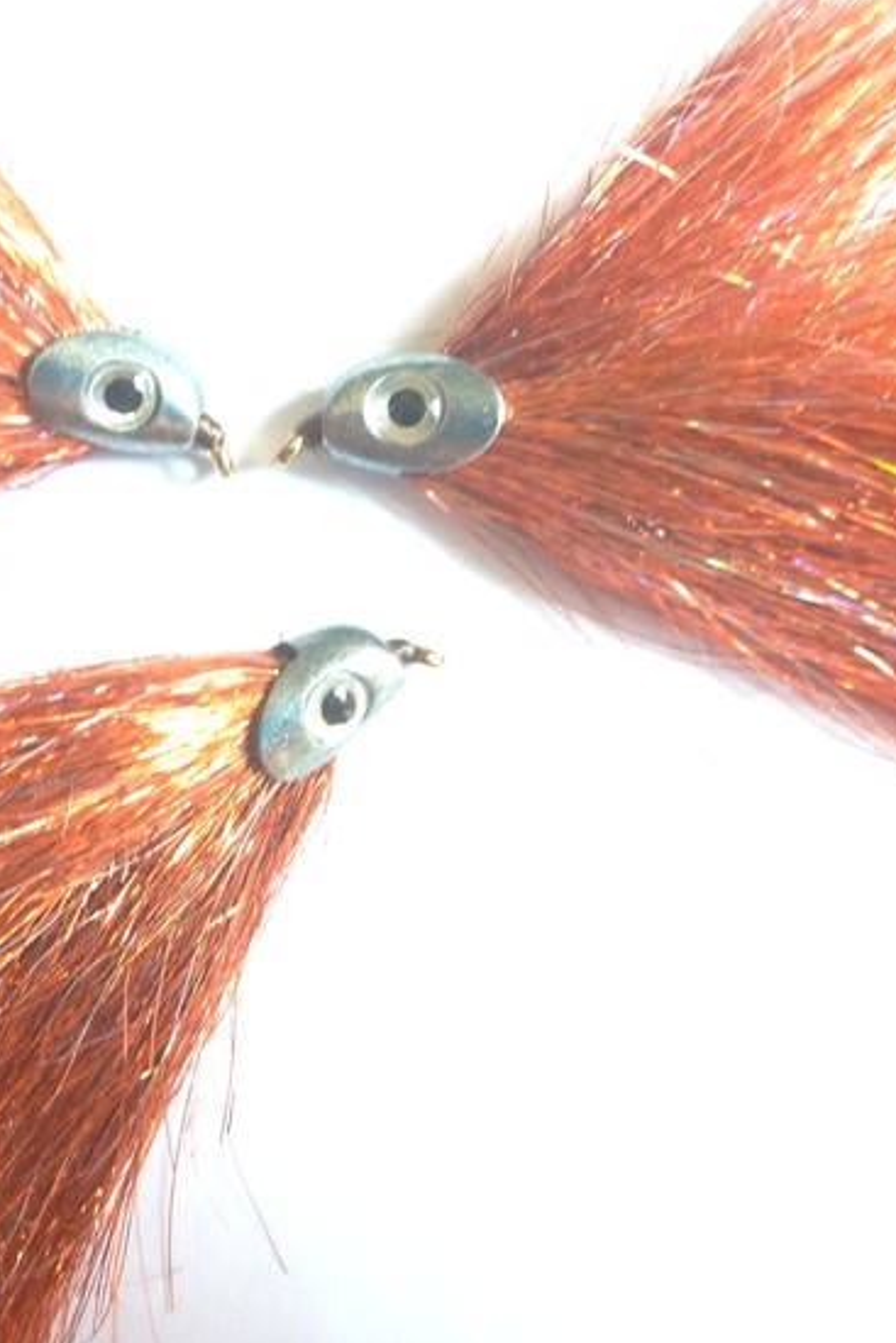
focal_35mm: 45
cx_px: 154
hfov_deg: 29.1
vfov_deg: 43.5
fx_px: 1679
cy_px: 608
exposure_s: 1/60
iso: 320
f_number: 3.3
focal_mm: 4.9
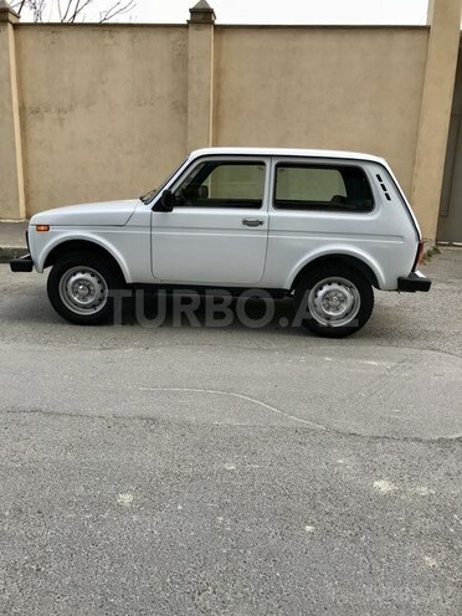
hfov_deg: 49.7
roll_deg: -1.1
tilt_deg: -11.8
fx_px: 498
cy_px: 308
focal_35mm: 28
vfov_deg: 63.4
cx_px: 231
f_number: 1.8
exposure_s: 1/812
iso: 20
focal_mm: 3.99
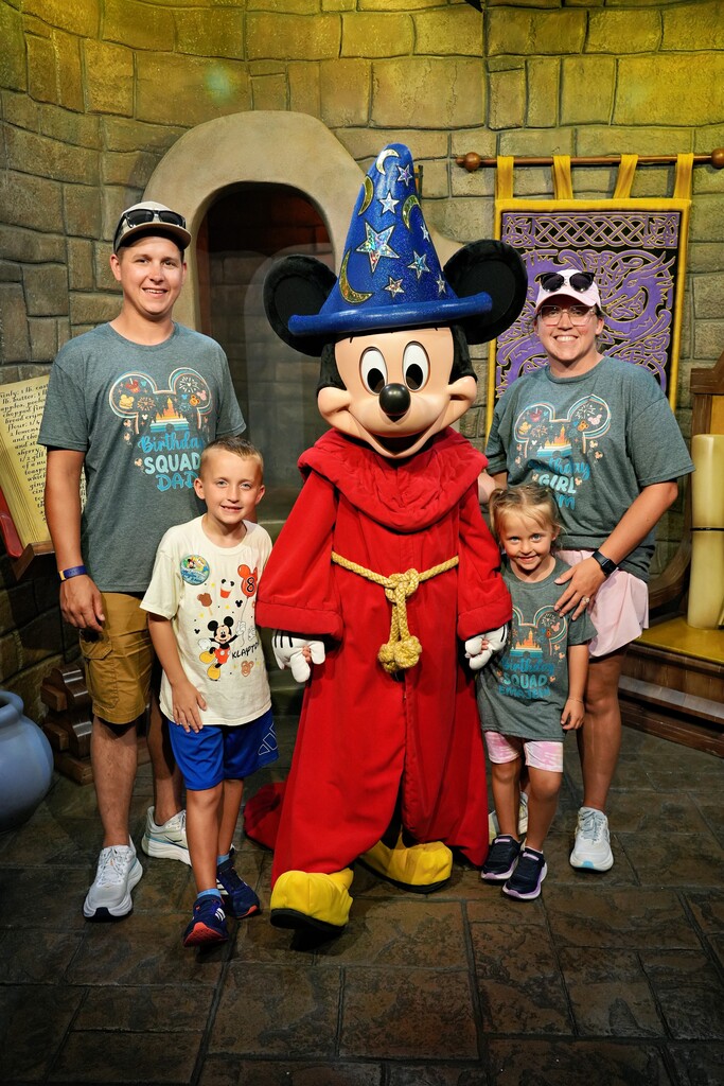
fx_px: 905
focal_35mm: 30
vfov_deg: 61.9
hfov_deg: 43.6
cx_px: 362
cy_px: 543
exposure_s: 1/200
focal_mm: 30
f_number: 5.6
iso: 2000
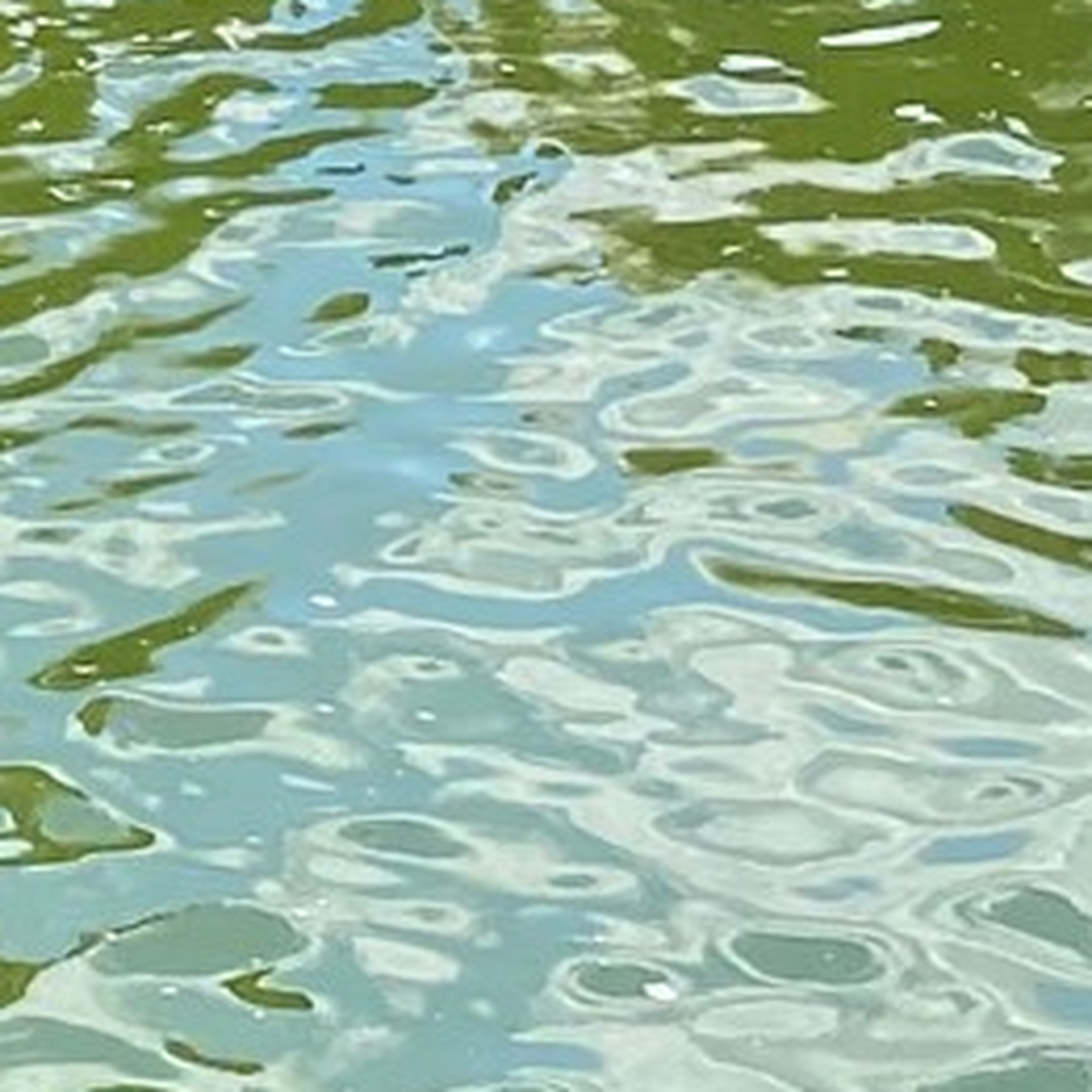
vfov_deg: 9.1
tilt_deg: -5.1
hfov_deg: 8.0
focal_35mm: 180
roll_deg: +1.1
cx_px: -2410
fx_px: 6424
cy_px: -1067
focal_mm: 4.25
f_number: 1.8
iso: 32
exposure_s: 1/1412
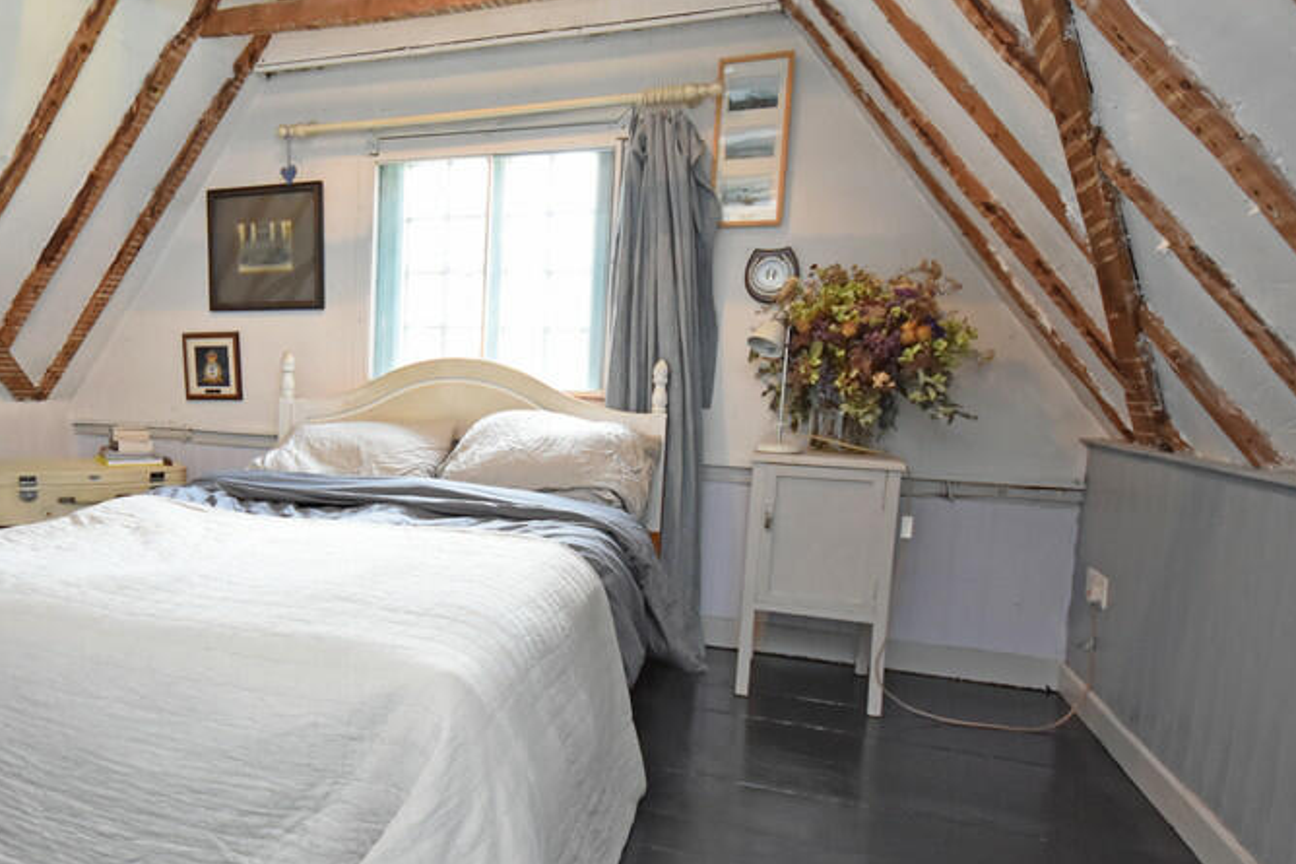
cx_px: 404
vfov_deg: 55.0
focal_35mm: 23
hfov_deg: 73.1
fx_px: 828
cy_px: 461
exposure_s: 1/60
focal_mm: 10
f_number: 4
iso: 1400
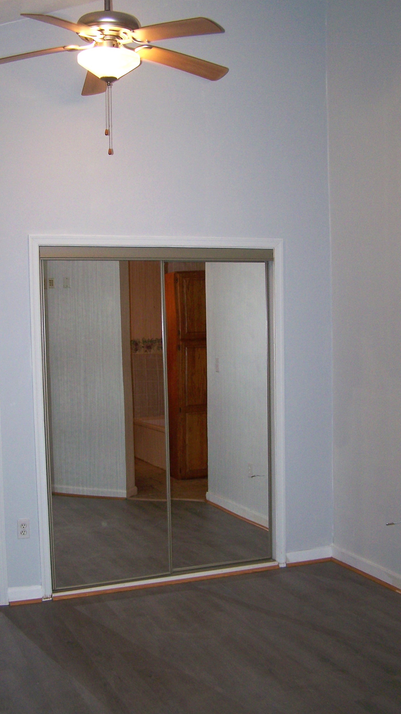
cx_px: 189
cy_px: 355
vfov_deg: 48.4
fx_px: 794
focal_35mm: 42
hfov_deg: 28.3
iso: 80
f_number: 2.8
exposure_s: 1/60
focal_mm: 6.3
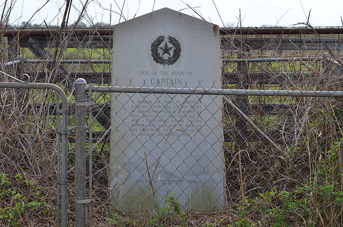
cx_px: 172
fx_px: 713
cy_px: 114
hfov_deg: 27.0
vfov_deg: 18.1
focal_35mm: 75
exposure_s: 1/250
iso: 125
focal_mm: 50
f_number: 8
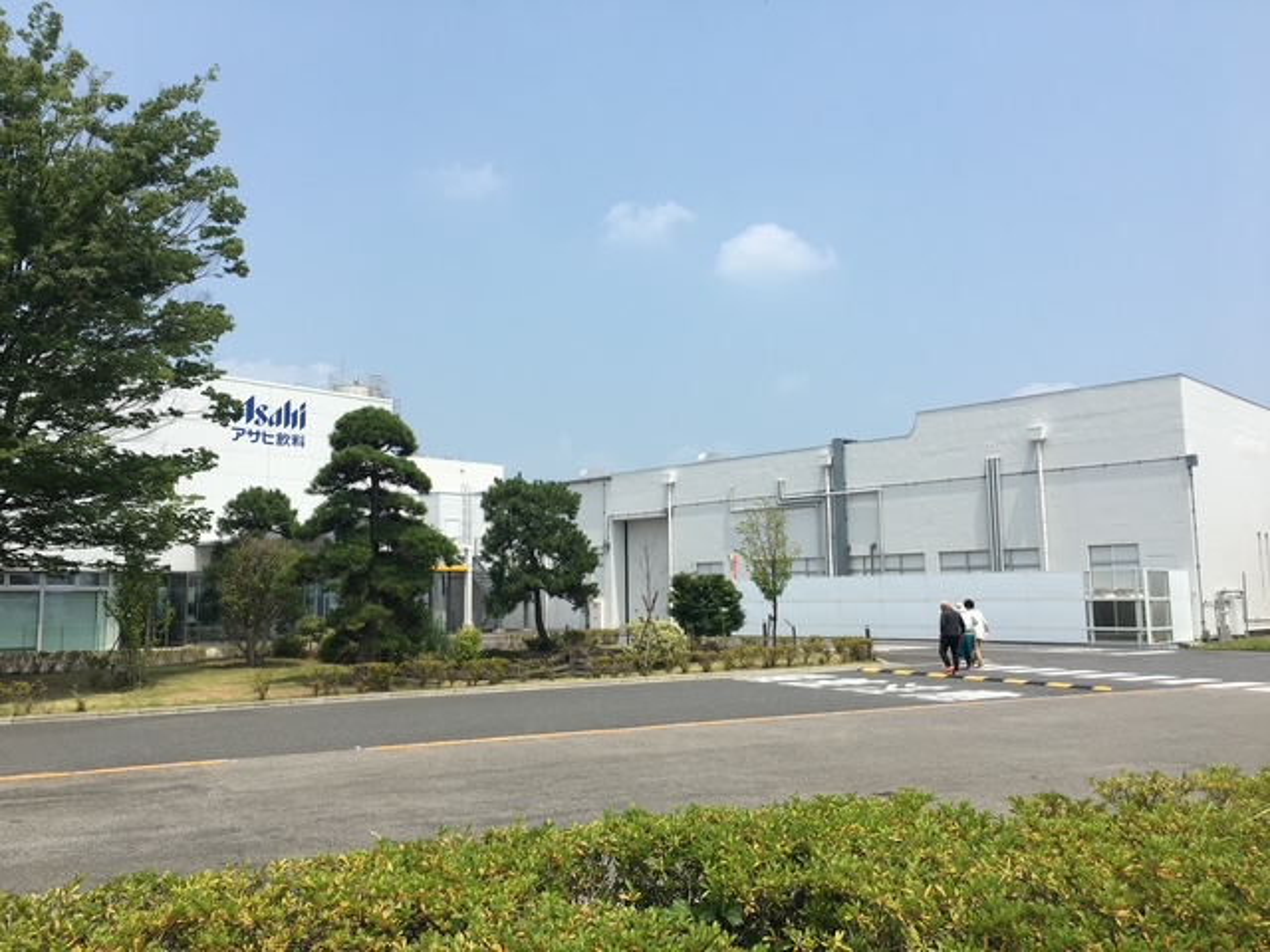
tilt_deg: +7.1
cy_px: 476
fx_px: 1064
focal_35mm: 29
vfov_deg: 48.2
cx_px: 635
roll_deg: +0.0
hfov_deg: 61.7
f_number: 2.2
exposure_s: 1/2024
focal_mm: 4.15
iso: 25
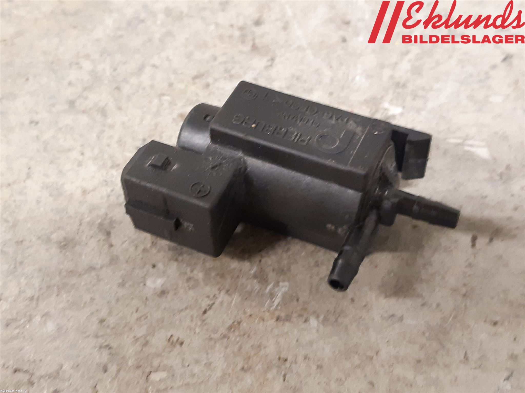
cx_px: 262
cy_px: 196
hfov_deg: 67.3
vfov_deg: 53.1
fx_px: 394
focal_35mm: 26
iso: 250
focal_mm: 3.93
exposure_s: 1/25
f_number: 1.7
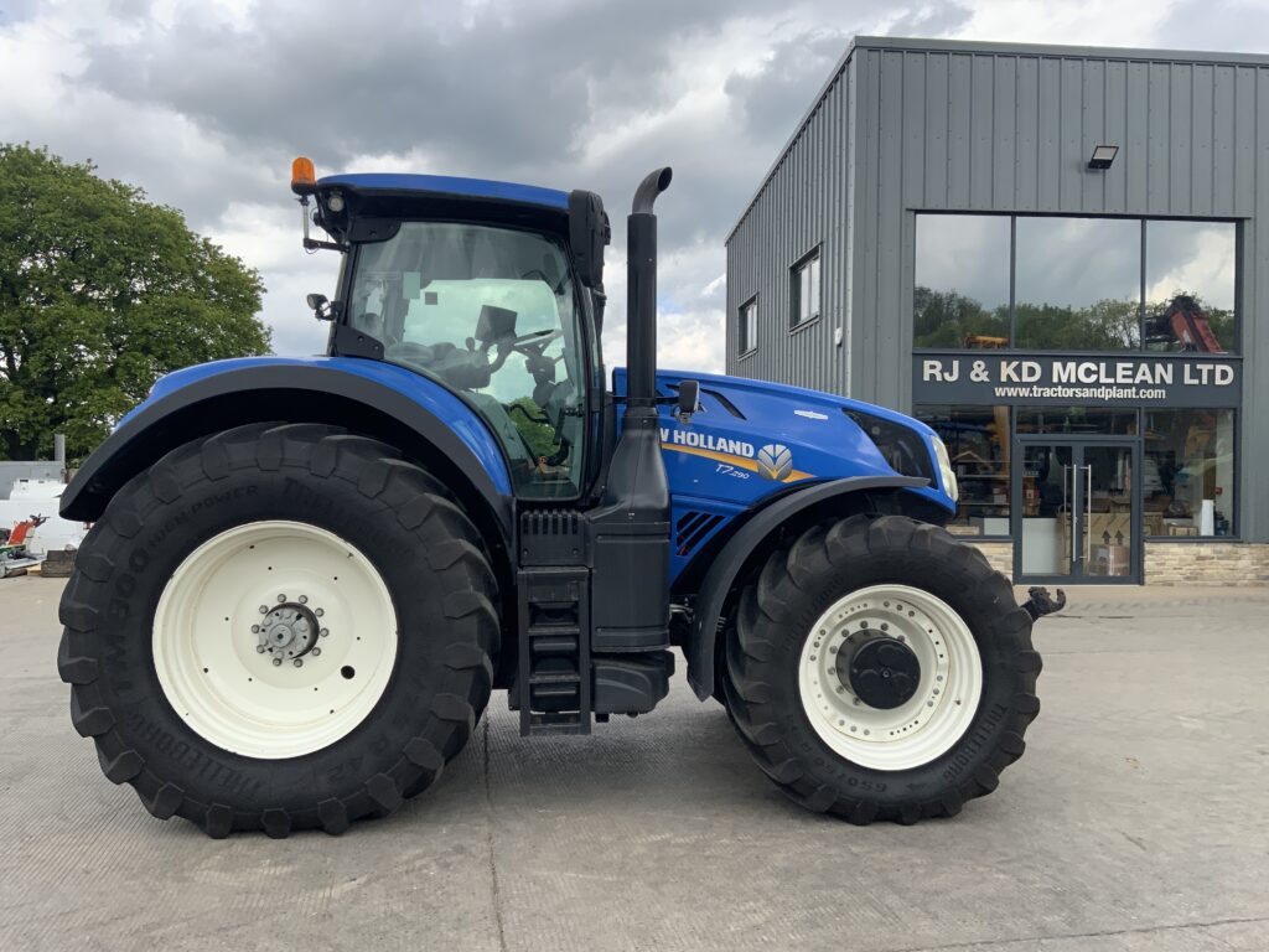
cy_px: 476
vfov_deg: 48.2
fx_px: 1063
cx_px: 634
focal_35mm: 29
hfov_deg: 61.7
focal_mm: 3
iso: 16
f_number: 1.8
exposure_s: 1/739
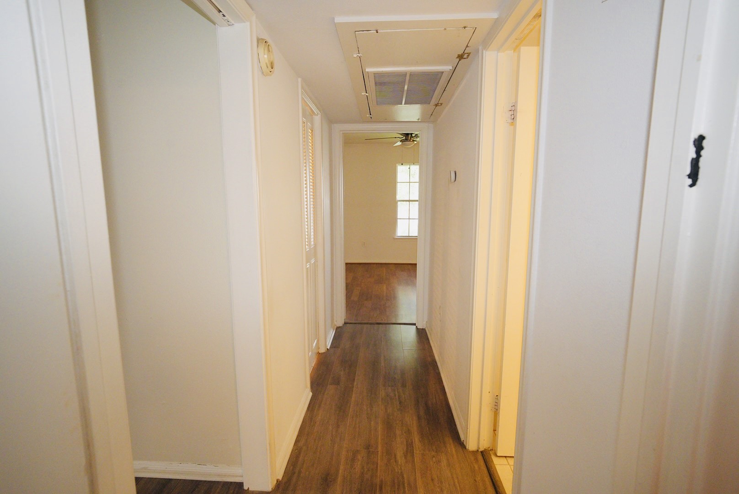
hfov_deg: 96.7
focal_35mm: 16
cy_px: 247
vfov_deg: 73.8
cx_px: 370
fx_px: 329
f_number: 5.6
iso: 4000
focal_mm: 16
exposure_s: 1/50
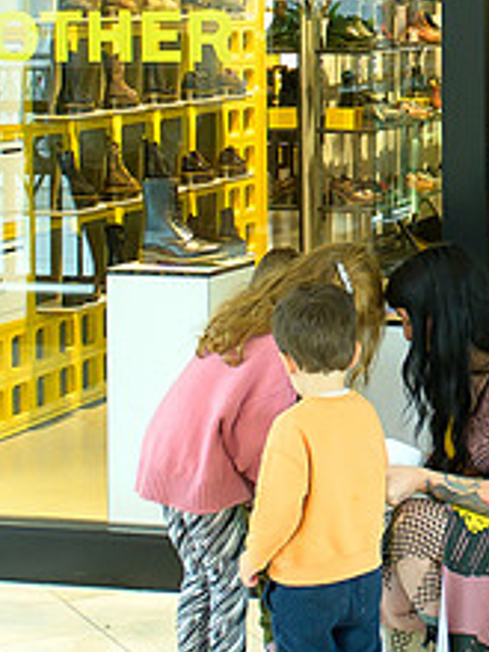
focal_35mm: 110
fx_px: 2072
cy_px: 73
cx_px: 578
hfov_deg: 13.1
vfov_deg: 17.6
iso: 1250
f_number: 3.5
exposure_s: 1/200
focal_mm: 24
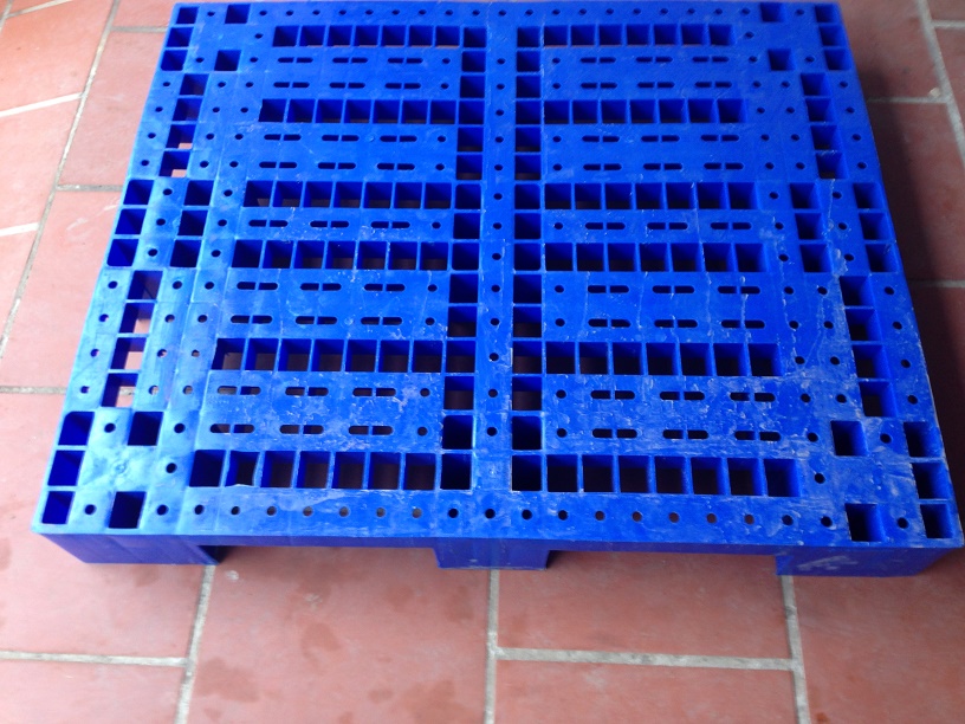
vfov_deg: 42.9
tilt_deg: -60.6
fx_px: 920
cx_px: 482
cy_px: 362
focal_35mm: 33
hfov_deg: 55.4
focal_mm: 4.12
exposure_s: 1/20
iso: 50
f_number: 2.4
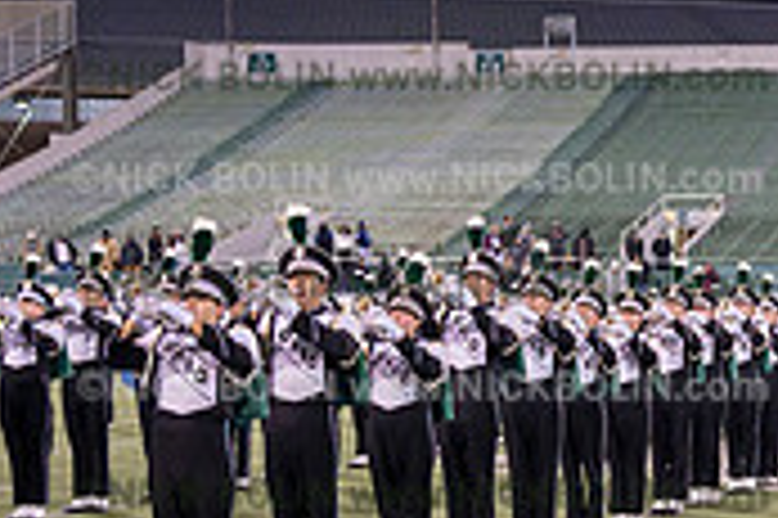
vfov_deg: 12.7
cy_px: 387
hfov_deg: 17.4
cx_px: 1124
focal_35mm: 107
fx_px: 2310
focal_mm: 32
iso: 5000
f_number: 4.5
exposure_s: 1/640
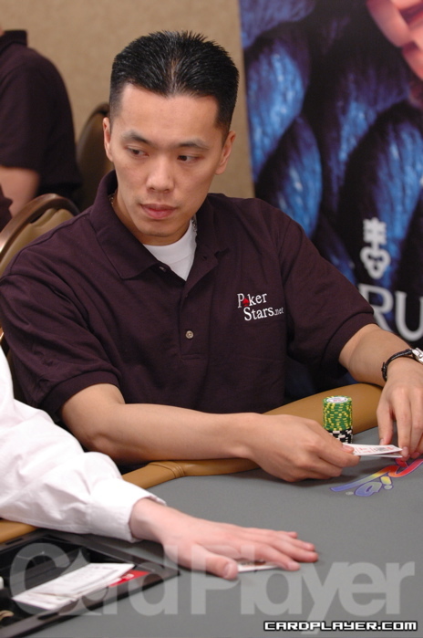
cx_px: 212
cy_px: 319
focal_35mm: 105
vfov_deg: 19.5
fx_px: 1856
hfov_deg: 13.0
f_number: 3.2
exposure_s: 1/40
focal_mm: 70
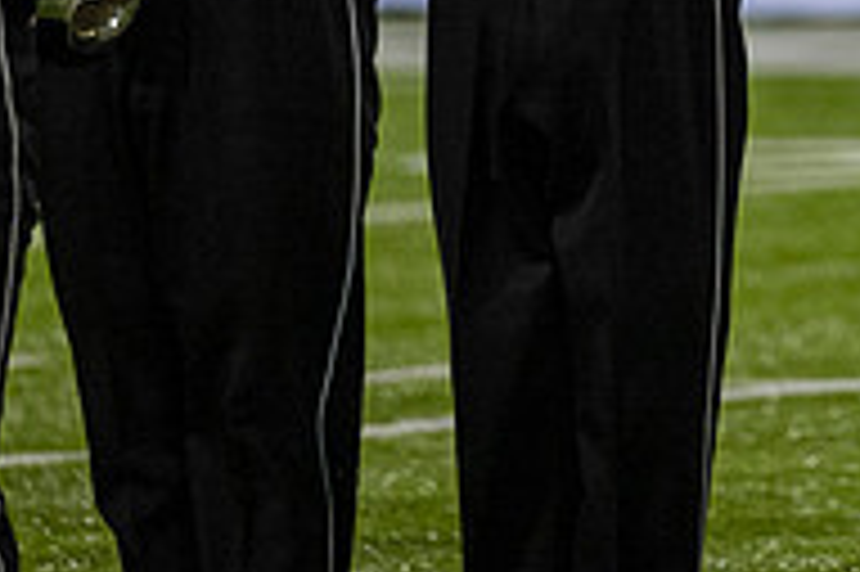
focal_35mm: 909
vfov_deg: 1.5
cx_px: 1022
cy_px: -284
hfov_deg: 2.3
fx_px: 21696
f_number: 2.8
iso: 320
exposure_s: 1/500
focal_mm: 200
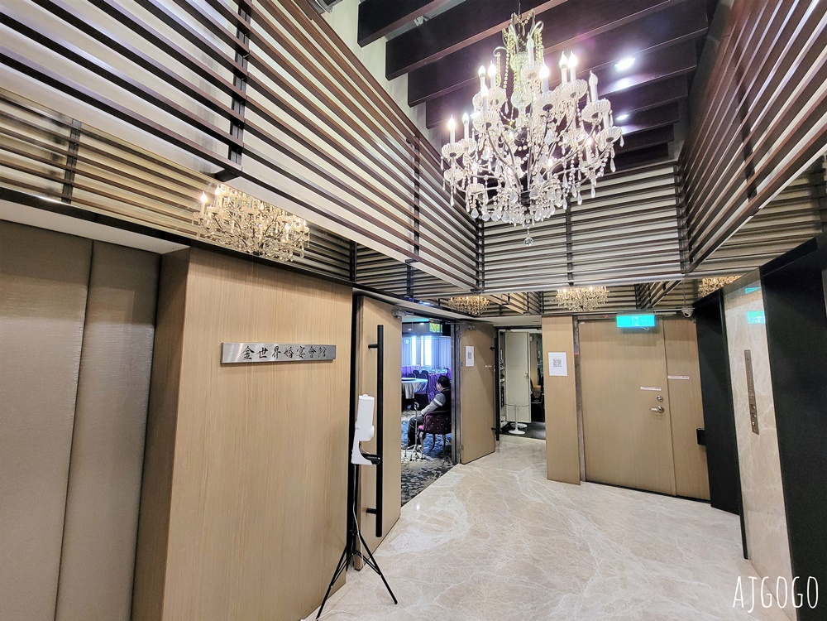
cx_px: 414
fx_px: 311
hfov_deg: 106.2
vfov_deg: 89.9
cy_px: 310
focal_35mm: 13
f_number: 2.2
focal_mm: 2.2
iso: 400
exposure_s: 1/60
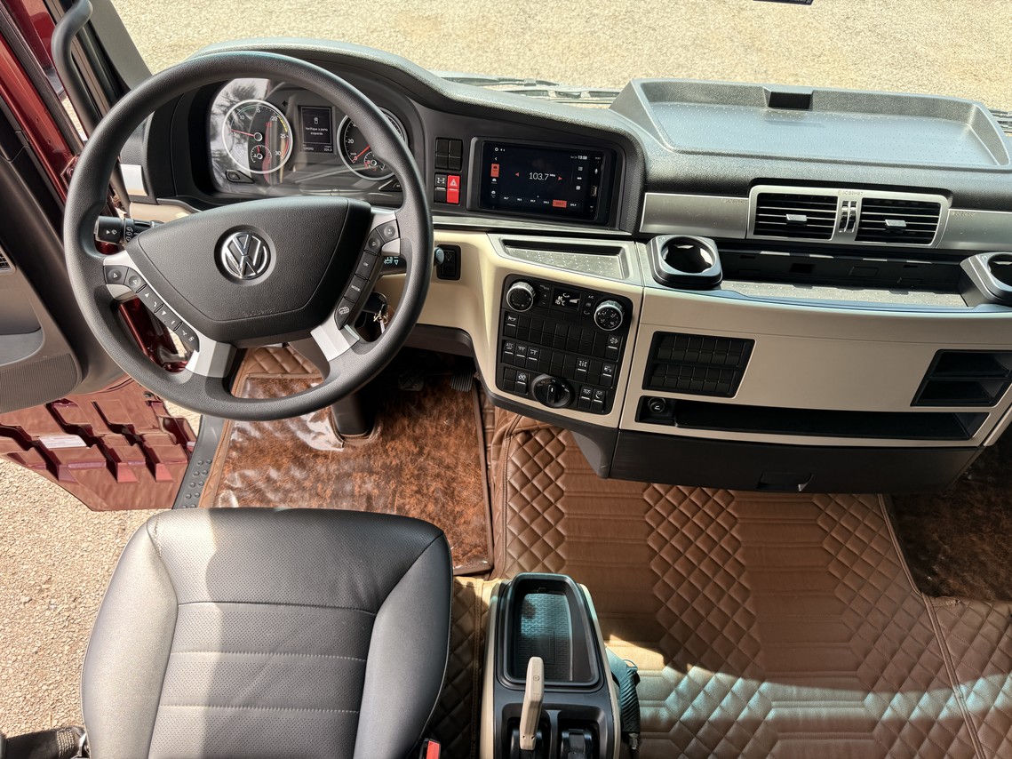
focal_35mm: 24
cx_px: 506
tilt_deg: -54.0
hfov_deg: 71.6
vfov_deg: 56.8
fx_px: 702
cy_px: 380
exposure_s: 1/232
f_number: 1.78
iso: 100
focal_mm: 6.76
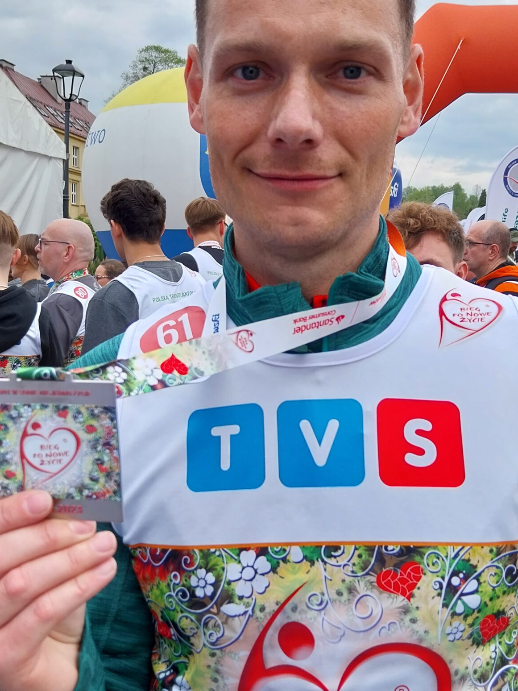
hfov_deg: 33.6
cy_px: 340
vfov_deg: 43.8
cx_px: 274
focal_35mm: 43
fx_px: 858
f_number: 1.8
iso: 25
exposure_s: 1/156
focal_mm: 4
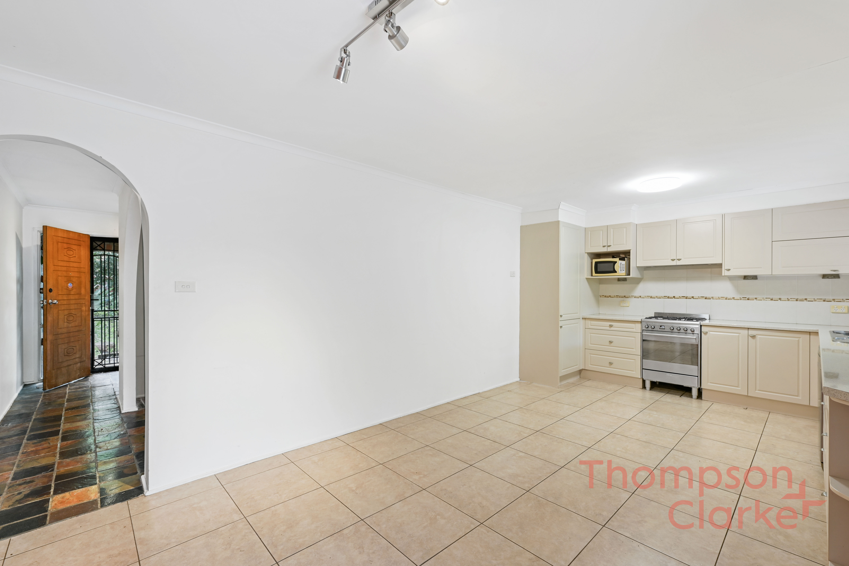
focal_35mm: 14
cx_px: 424
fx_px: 330
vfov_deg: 81.3
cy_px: 283
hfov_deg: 104.2
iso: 100
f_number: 7.1
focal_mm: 14
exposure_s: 1.3
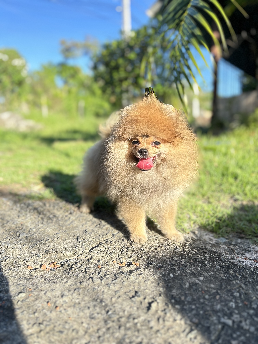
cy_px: 172
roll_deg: +2.5
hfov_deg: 53.1
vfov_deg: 67.3
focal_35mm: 26
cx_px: 129
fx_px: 258
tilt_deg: -5.3
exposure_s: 1/591
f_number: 1.5
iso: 50
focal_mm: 5.7
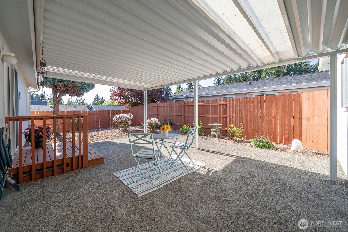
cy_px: 116
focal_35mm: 13
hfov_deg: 108.3
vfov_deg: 85.5
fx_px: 126
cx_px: 174
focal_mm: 13
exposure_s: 1/40
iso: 80
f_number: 7.1
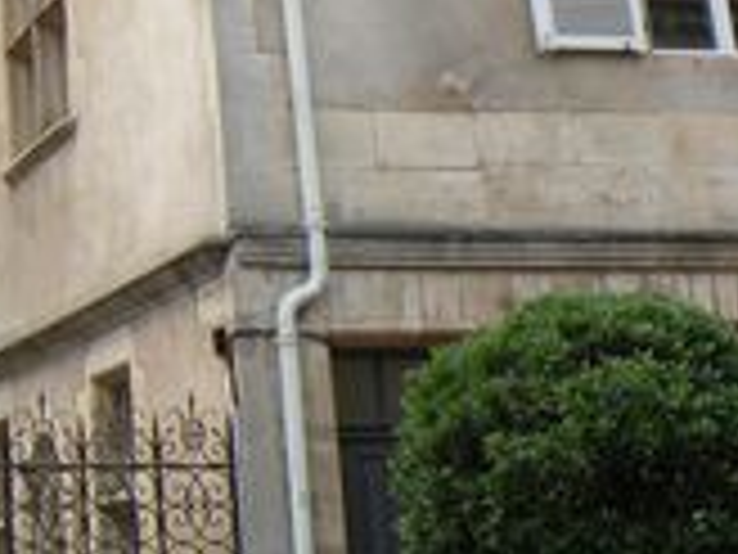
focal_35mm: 84
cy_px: 56
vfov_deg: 17.3
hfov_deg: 20.9
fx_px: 1791
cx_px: -252
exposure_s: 1/143
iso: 64
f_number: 5
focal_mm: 4.7
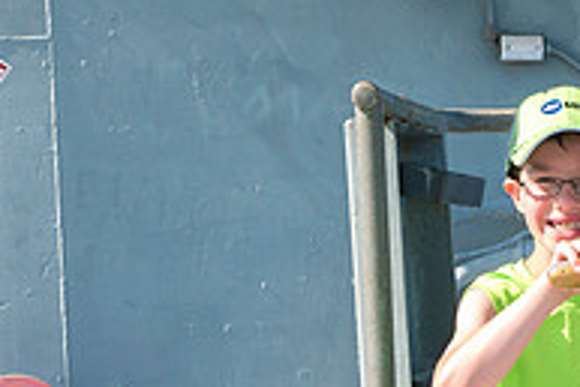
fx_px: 2515
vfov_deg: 8.8
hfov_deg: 12.9
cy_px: 304
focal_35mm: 156
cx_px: 622
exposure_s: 1/640
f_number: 13
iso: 1000
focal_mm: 52
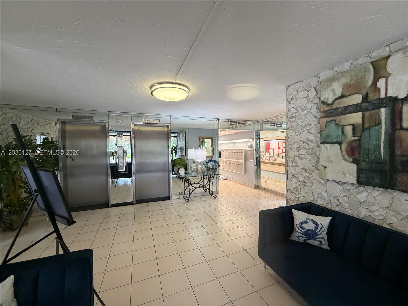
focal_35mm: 14
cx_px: 204
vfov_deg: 85.7
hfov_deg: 102.1
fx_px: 165
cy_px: 153
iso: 250
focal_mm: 2.22
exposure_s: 1/60
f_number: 2.2
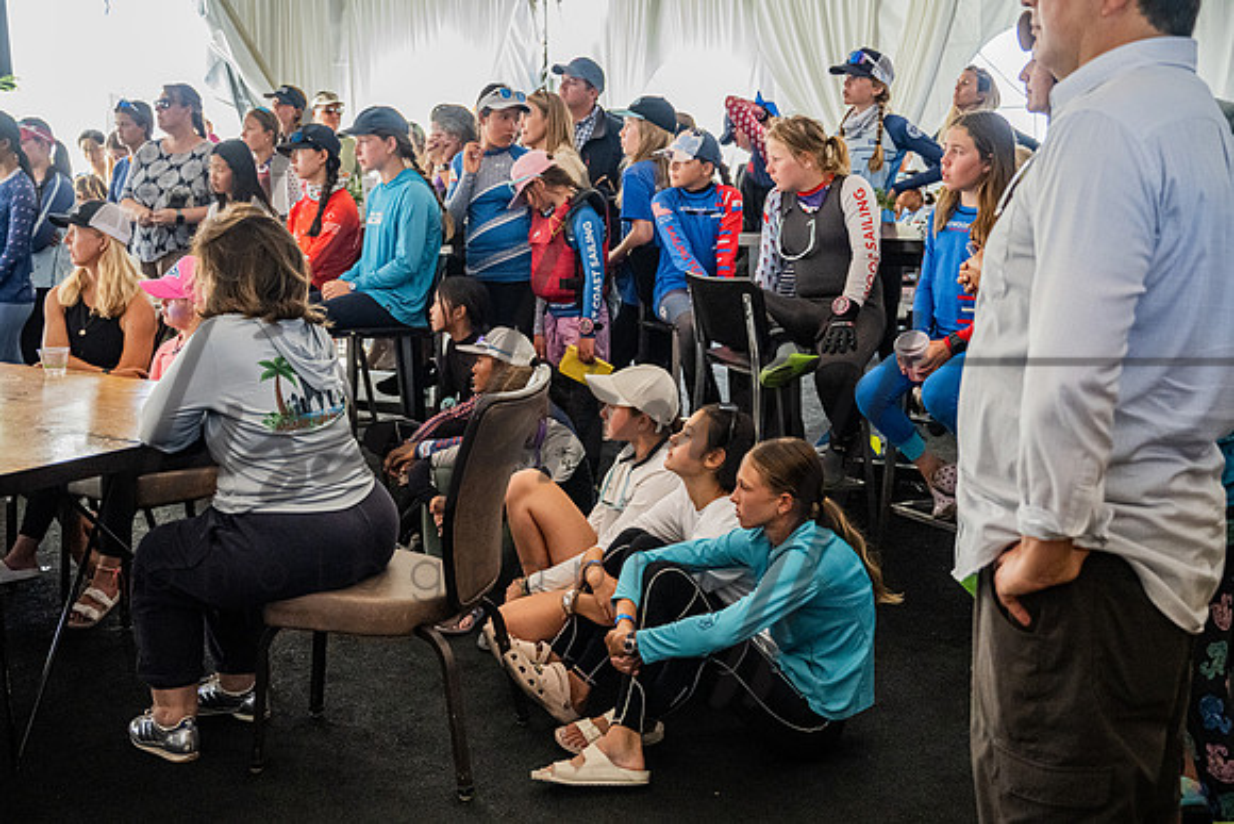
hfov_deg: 43.1
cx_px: 580
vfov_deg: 29.5
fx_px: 1563
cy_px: 437
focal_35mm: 46
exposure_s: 1/320
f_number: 5
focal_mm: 43
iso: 6400
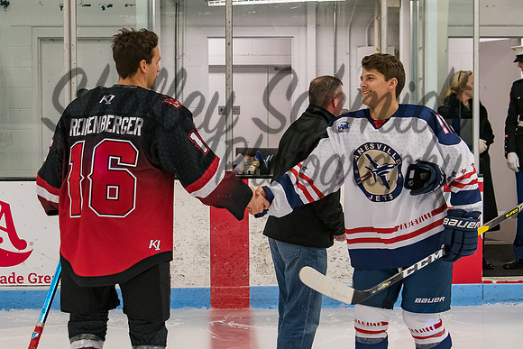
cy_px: 157
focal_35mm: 72
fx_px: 1053
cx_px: 258
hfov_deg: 27.9
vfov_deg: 18.8
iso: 2500
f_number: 4
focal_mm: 36
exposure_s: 1/250
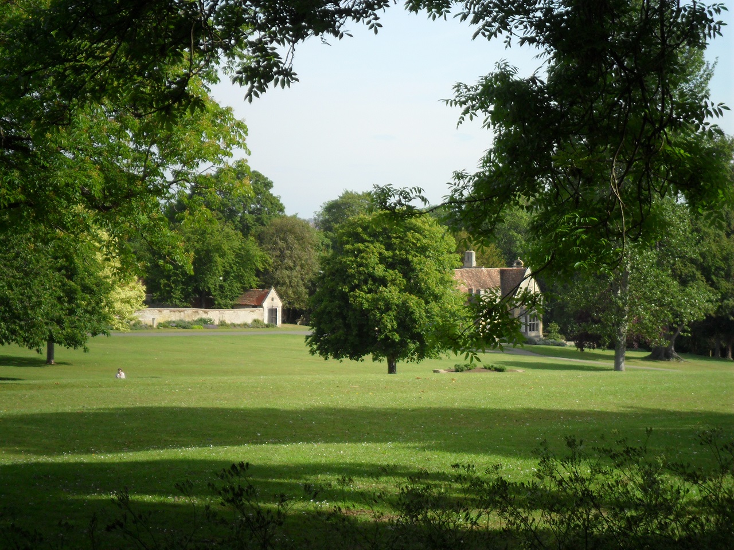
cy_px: 275
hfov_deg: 16.8
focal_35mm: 117
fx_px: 2481
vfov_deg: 12.7
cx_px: 367
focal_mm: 21
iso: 100
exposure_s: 1/250
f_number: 5.4
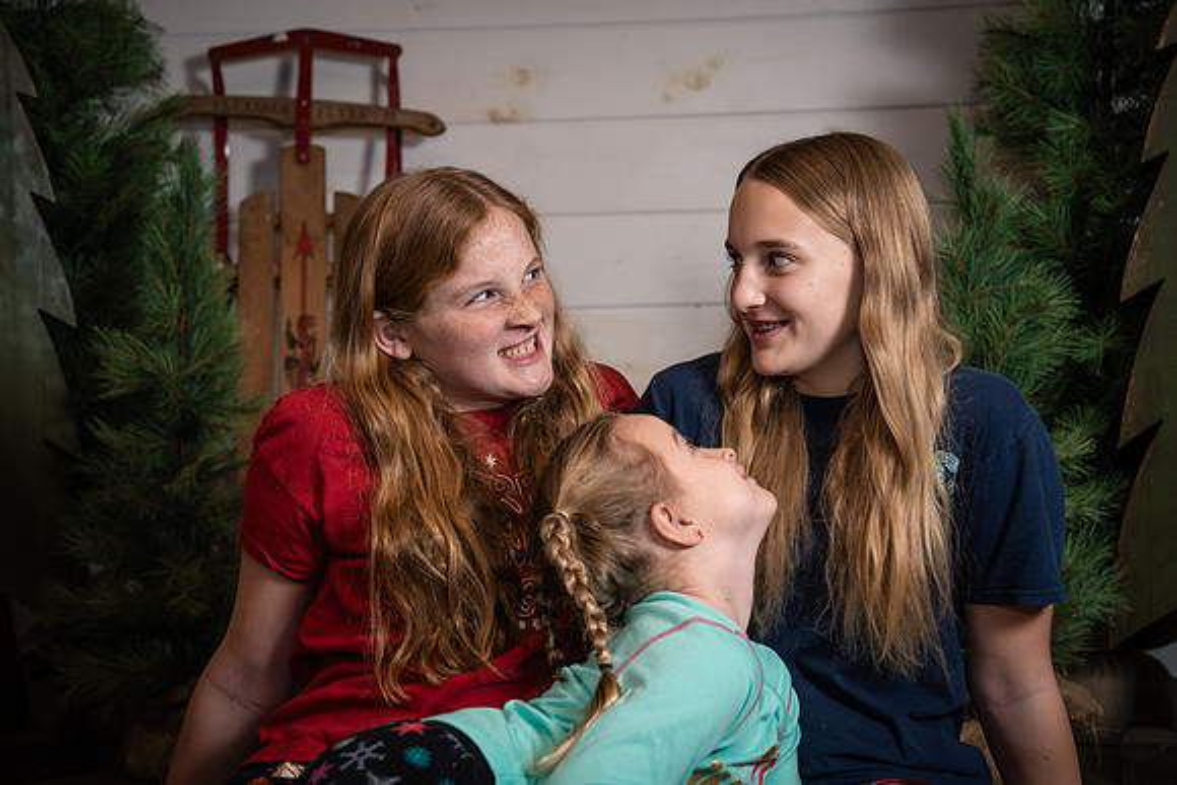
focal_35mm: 58
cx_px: 588
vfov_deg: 23.4
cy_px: 392
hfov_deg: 34.5
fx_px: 1897
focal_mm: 58
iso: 160
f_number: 5
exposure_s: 1/250
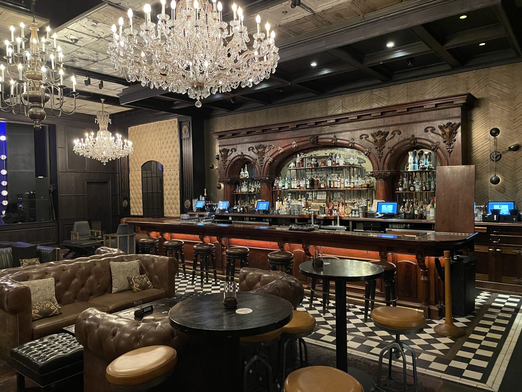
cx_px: 261
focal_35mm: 26
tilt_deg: -1.0
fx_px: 392
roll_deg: +1.0
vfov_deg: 53.1
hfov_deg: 67.3
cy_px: 196
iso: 640
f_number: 1.6
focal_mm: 4.2
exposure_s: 1/30
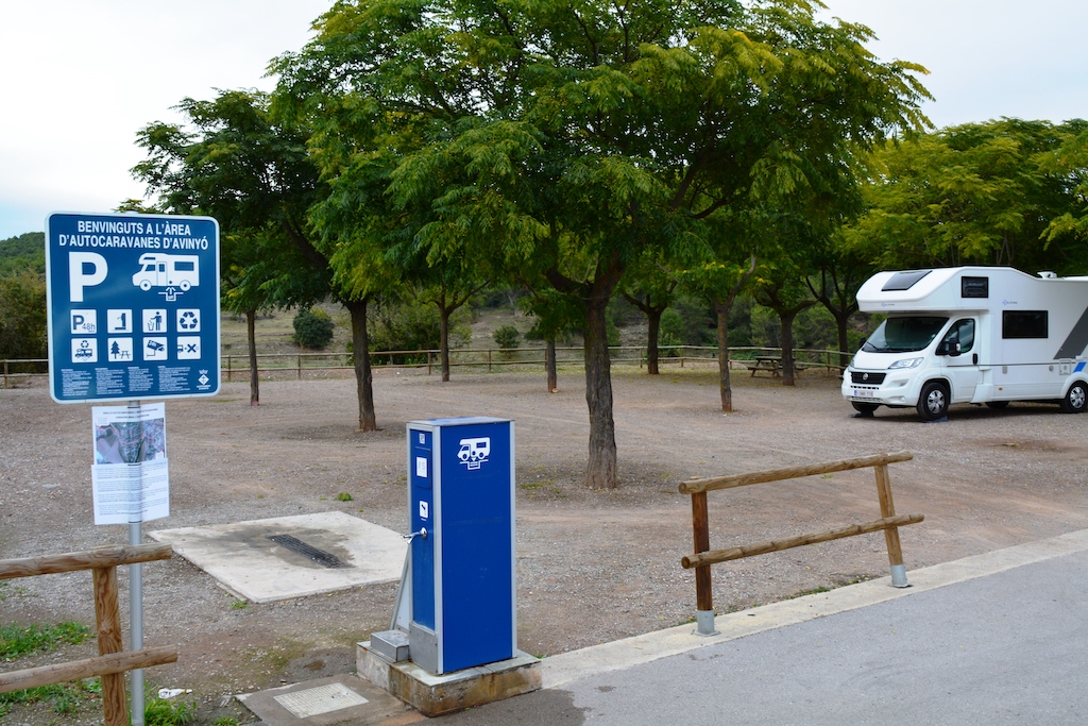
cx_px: 544
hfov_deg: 53.1
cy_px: 363
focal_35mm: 36
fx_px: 1088
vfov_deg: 36.9
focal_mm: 24
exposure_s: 1/60
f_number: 10
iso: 200
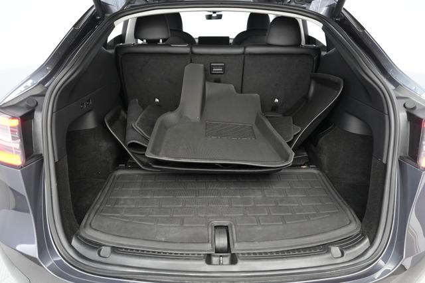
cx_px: 212
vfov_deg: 51.2
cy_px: 142
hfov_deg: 71.5
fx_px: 295
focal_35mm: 25
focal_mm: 25
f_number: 2.8
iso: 3200
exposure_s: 1/80
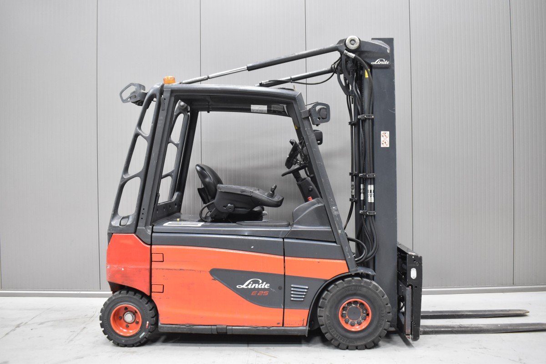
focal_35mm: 30
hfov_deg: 61.9
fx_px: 455
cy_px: 182
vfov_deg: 43.6
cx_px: 273
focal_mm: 20
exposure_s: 1/25
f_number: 4.5
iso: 1600
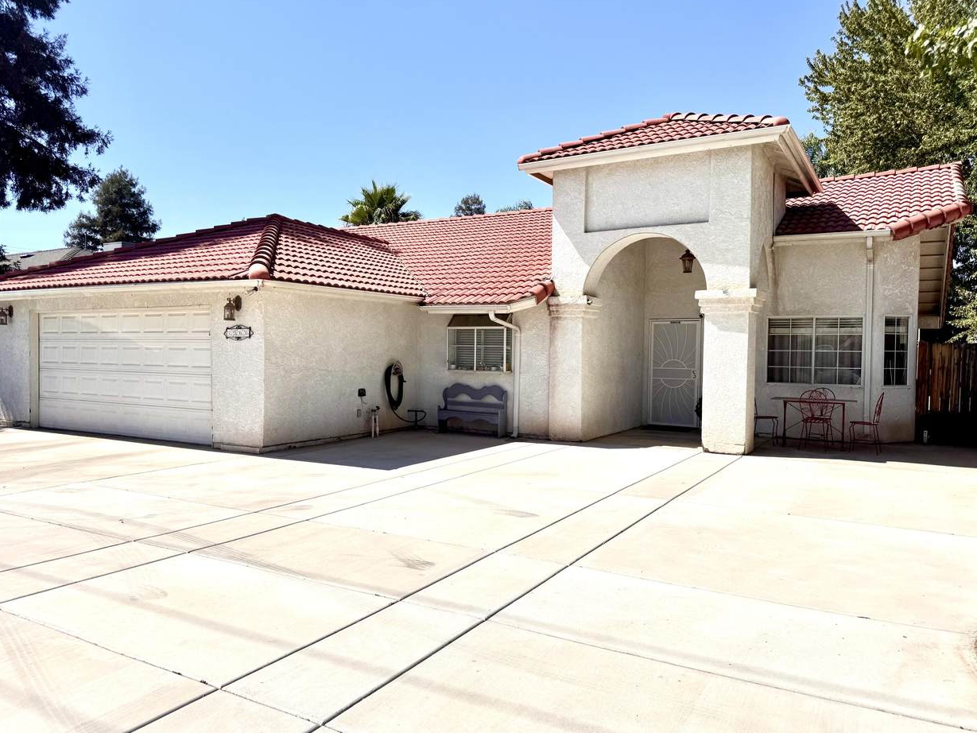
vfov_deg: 54.9
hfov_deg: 69.4
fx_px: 706
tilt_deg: -1.1
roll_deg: -0.5
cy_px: 376
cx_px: 487
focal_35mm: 25
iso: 80
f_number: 1.78
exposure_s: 1/10417
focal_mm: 6.76
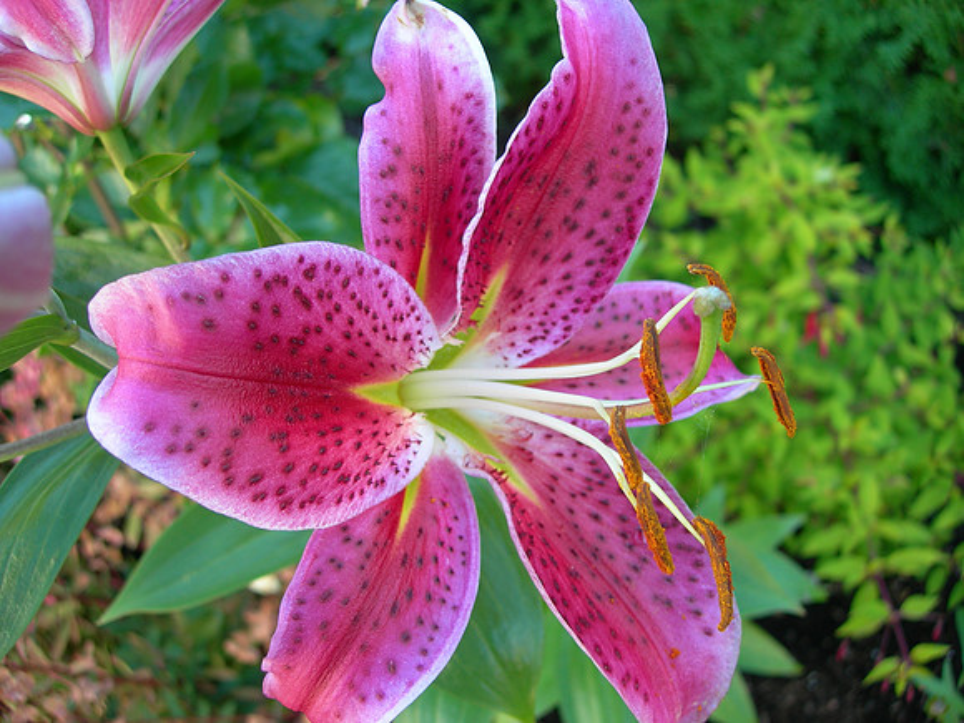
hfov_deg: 49.0
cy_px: 362
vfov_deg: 37.7
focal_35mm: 38
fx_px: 1058
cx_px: 482
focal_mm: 7.8
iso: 50
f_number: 2.8
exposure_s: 1/51.3
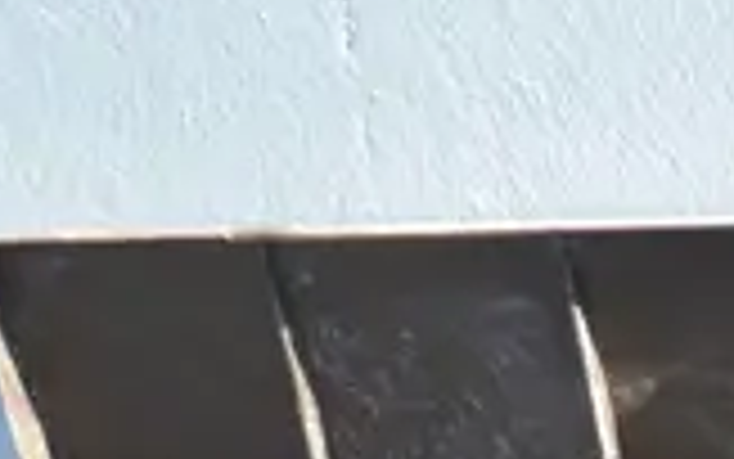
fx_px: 4803
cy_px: 1262
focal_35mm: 240
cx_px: 2197
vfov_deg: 5.2
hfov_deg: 7.6
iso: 200
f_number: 5
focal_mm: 18
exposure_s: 1/125
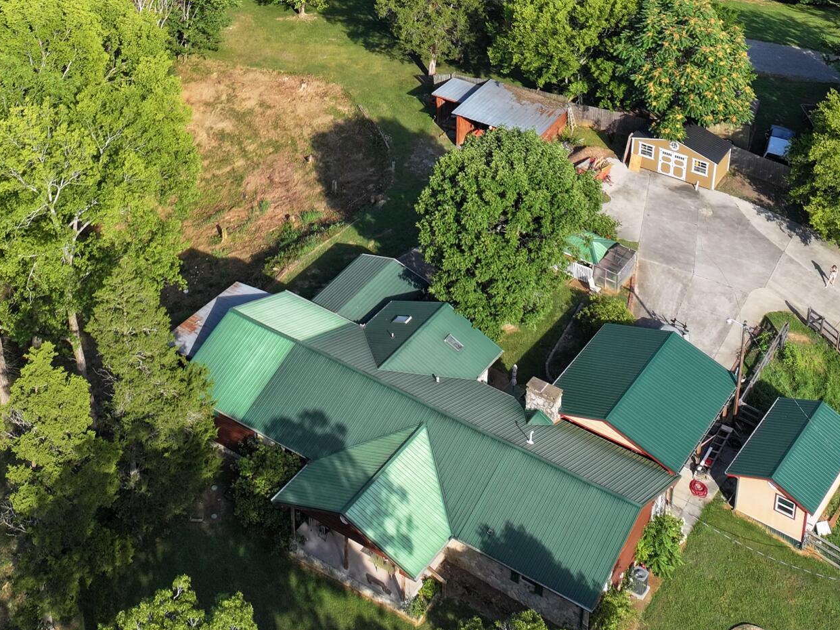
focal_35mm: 58
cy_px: -122
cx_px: 327
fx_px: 1407
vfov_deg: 23.1
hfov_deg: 33.1
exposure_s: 1/1250
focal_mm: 12.29
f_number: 2.8
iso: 110
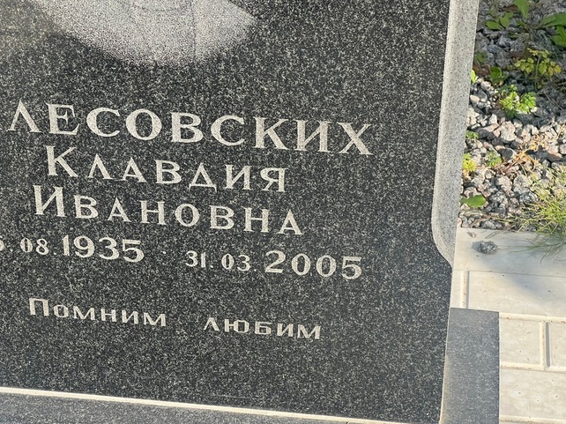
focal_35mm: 96
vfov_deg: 15.4
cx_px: 215
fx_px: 1569
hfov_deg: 20.4
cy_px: 221
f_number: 2.8
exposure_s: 1/301
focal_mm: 9
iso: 32
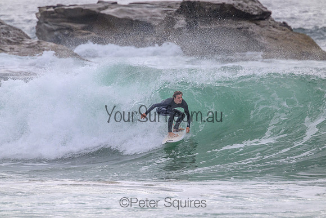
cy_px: 109
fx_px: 7246
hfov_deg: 2.6
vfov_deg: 1.7
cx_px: 163
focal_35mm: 800
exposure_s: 1/1600
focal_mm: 800
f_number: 11
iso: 1600
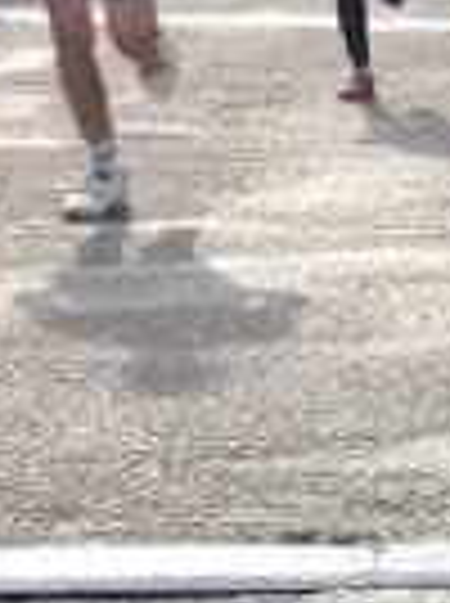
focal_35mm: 315
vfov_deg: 6.3
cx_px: -562
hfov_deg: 4.6
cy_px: -112
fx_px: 5477
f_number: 4.5
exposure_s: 1/800
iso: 400
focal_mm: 38
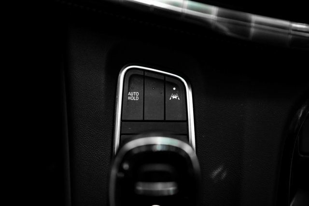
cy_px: 103
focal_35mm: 38
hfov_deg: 50.7
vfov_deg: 35.1
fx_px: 326
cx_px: 154
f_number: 2.8
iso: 1600
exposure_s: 1/160
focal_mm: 38
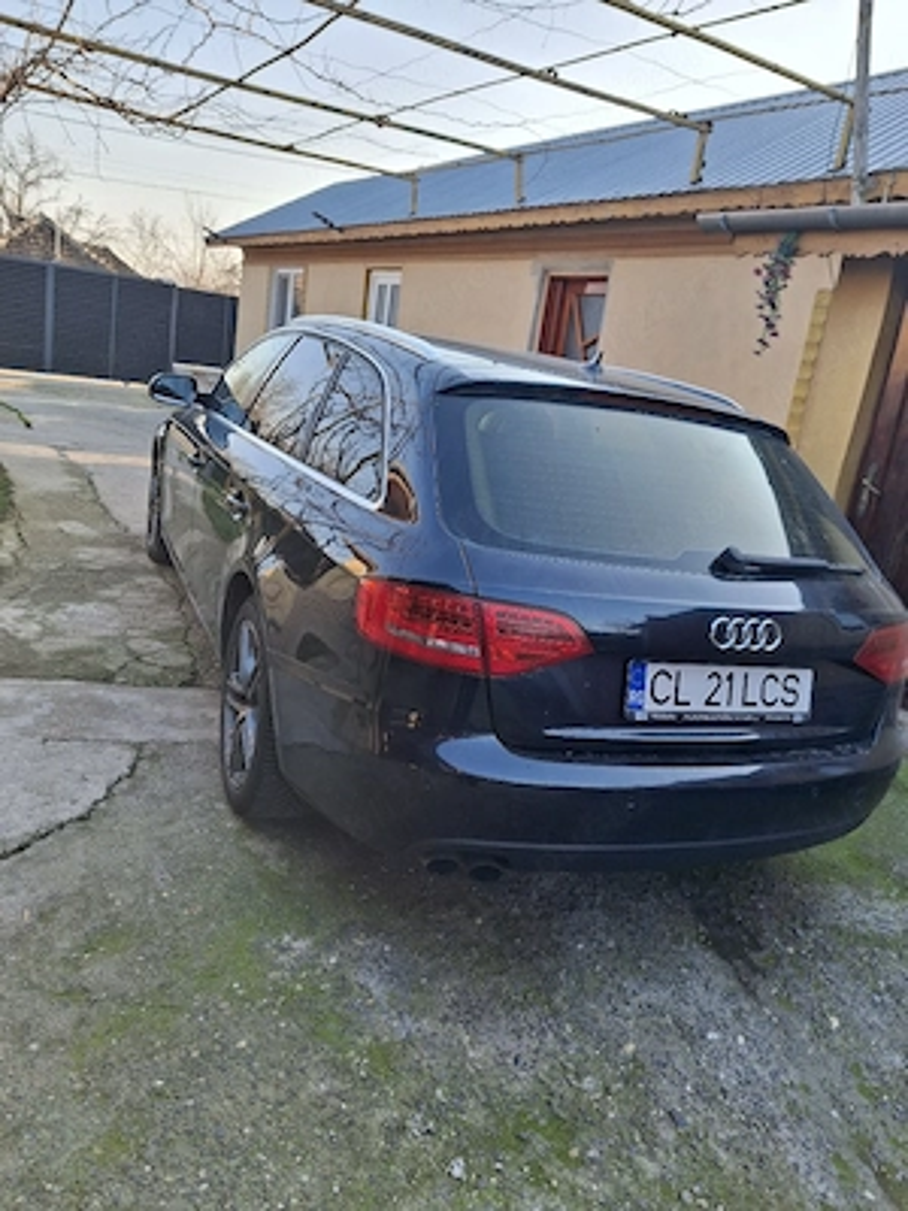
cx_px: 454
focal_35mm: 25
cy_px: 606
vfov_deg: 69.4
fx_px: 874
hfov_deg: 54.9
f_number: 1.8
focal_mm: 4.69
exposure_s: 1/213
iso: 25
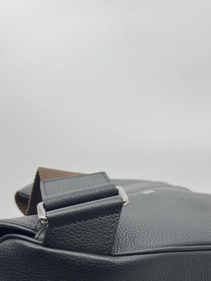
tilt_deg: -17.8
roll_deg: +0.4
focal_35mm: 49
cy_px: 226
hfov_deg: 29.6
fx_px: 398
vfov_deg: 37.5
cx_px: 129
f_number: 1.5
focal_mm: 5.7
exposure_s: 1/100
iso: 32
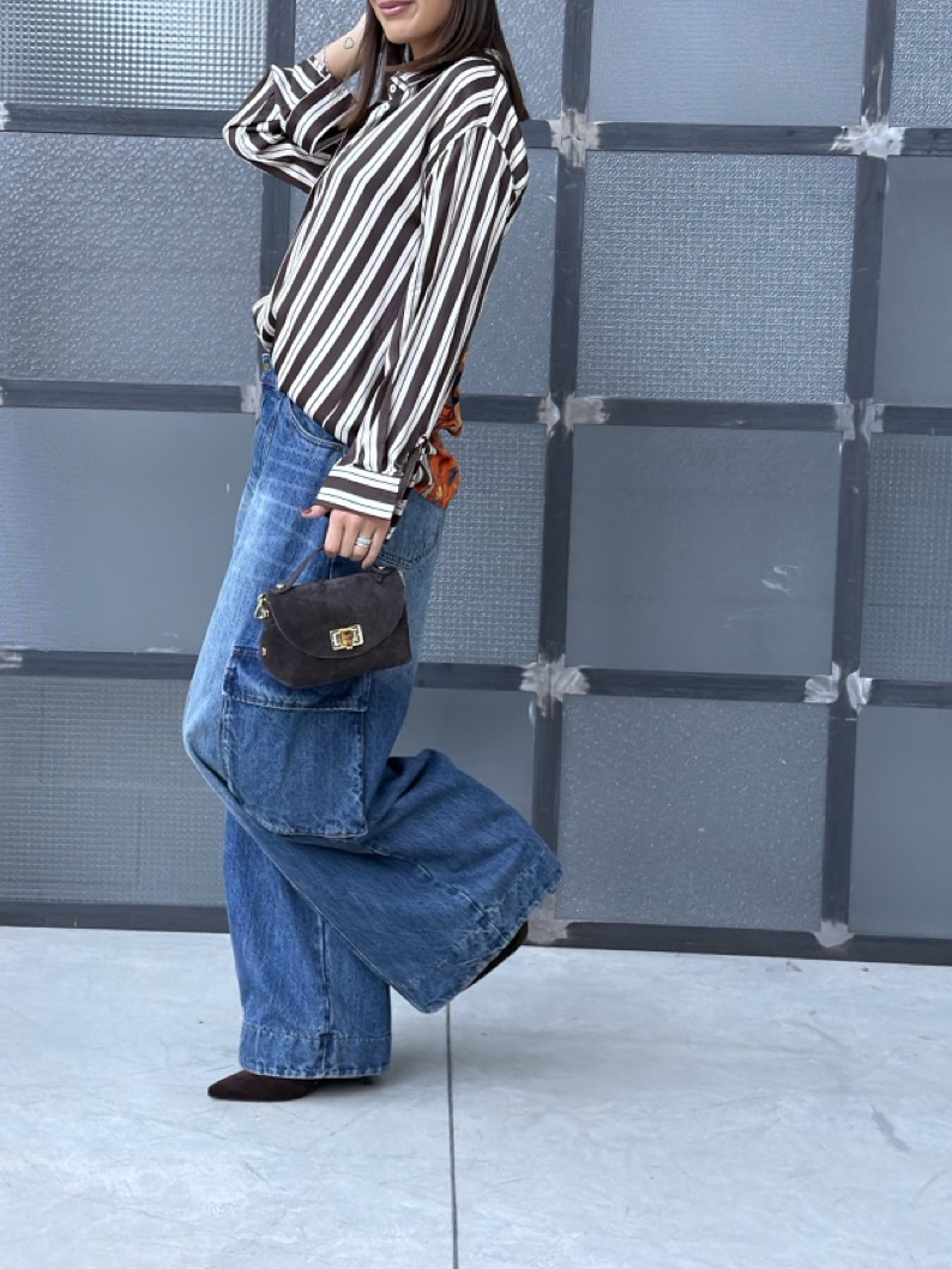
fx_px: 2127
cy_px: 550
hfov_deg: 25.2
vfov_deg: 33.2
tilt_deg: -3.4
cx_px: 392
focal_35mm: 58
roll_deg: -1.9
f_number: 1.78
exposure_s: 1/121
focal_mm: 6.76
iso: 500
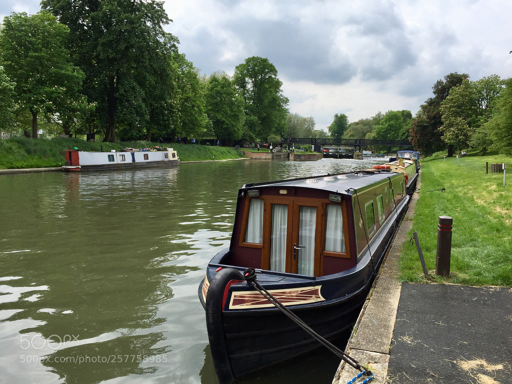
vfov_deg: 48.2
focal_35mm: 29
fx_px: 429
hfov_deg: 61.7
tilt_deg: -5.4
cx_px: 256
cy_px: 192
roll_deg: -2.5
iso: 32
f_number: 2.2
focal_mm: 4.15
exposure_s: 1/2083
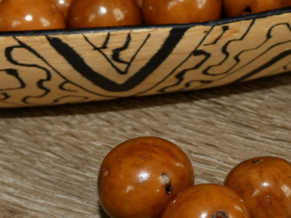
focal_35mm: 53
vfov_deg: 27.5
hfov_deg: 36.0
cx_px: 179
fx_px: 446
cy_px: 121
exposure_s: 1/60
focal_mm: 6
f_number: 3.4
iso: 80
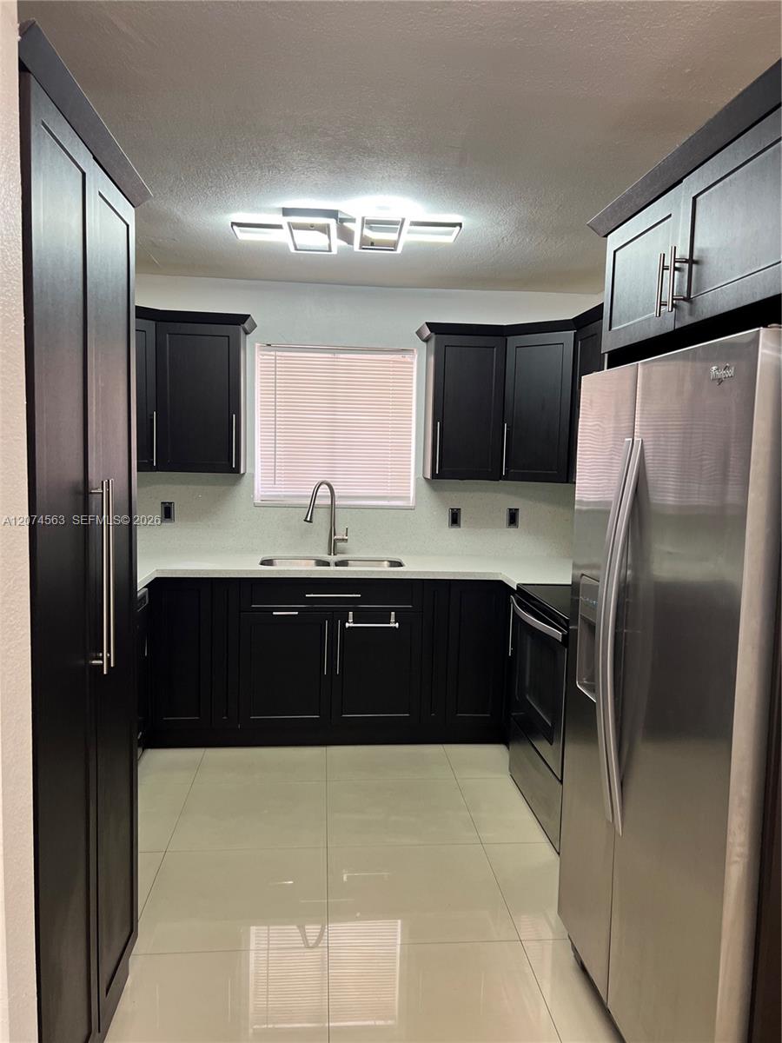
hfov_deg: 53.1
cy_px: 522
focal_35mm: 26
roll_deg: -1.6
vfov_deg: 67.3
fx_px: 783
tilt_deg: -4.3
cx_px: 391
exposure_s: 1/120
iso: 125
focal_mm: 5.7
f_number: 1.5
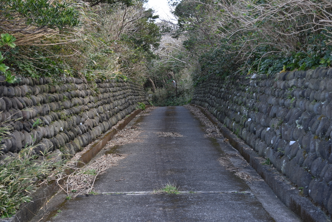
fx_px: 526
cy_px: 111
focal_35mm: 57
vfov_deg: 23.8
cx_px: 166
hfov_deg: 35.0
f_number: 5.6
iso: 100
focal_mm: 38
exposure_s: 1/60
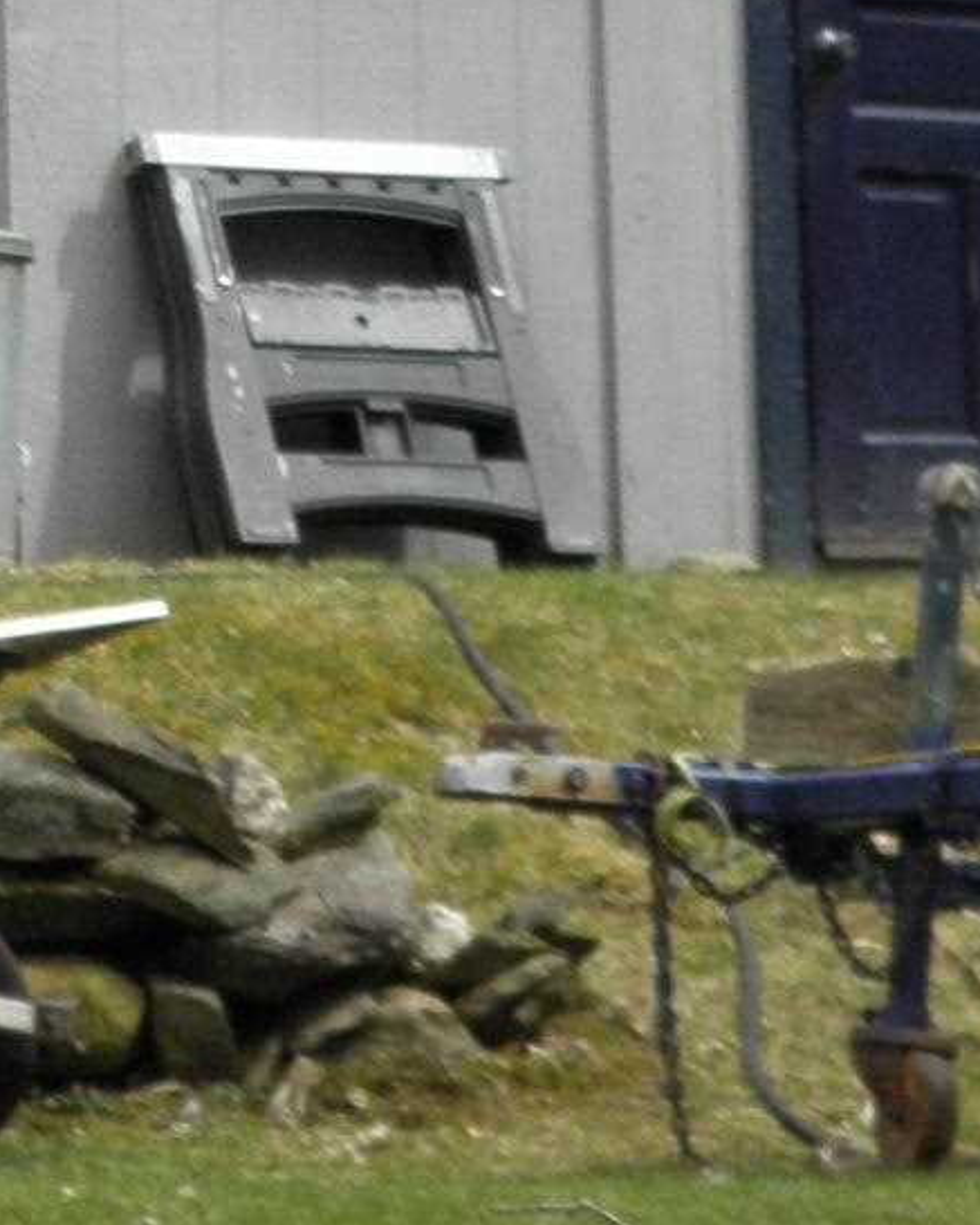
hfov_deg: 4.9
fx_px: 11272
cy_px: -853
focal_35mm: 311
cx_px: -1224
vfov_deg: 6.1
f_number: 4.3
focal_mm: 12.2
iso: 100
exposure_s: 1/200
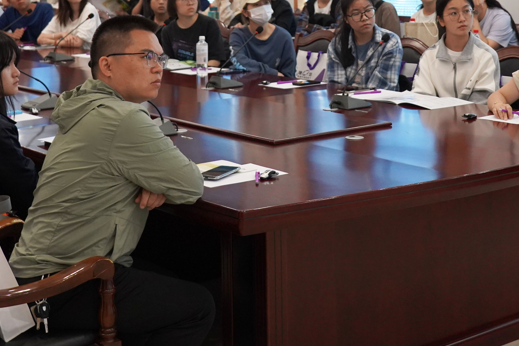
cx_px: 275
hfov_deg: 28.1
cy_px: -2
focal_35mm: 72
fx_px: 1038
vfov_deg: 18.4
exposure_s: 1/160
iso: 2500
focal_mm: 34
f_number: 4
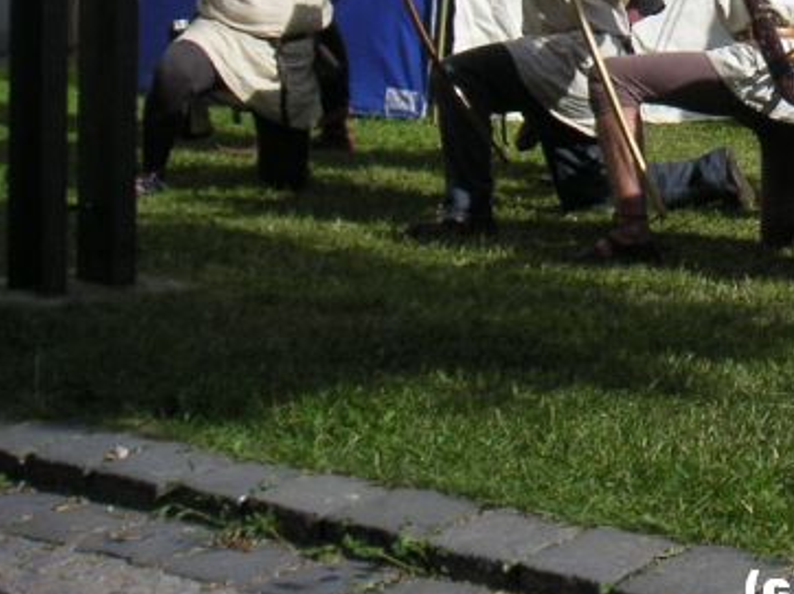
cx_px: 875
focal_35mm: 109
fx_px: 2499
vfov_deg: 13.2
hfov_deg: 17.4
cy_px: -118
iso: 50
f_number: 6.7
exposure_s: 1/180
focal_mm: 6.9
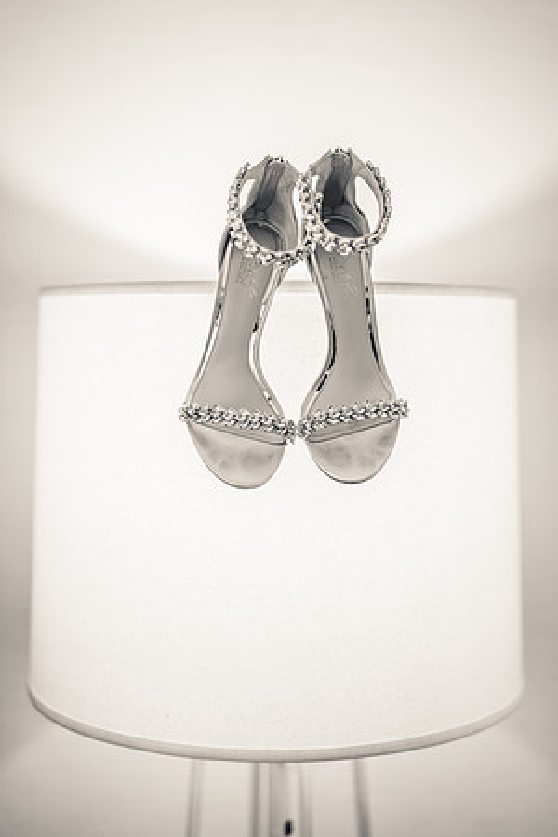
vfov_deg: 39.6
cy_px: 418
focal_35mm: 50
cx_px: 279
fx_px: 1162
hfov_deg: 27.0
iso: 500
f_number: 1.4
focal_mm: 50
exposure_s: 1/400
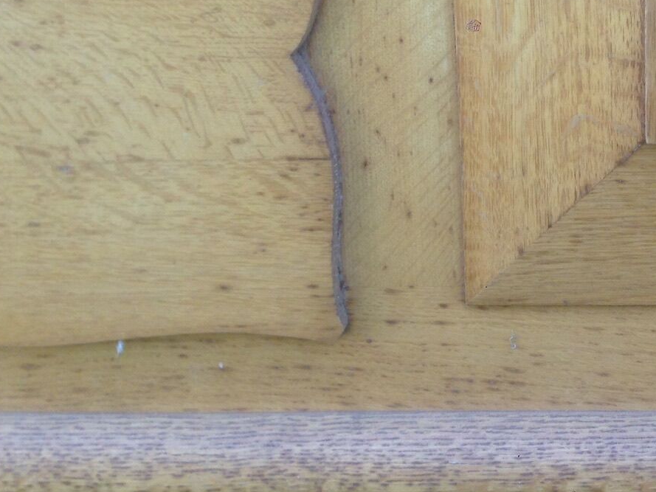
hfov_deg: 24.2
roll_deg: -0.2
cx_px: 700
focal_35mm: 76
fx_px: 1440
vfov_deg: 18.9
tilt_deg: -17.7
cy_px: 3
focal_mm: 4.12
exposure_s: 1/163
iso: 50
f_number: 2.4
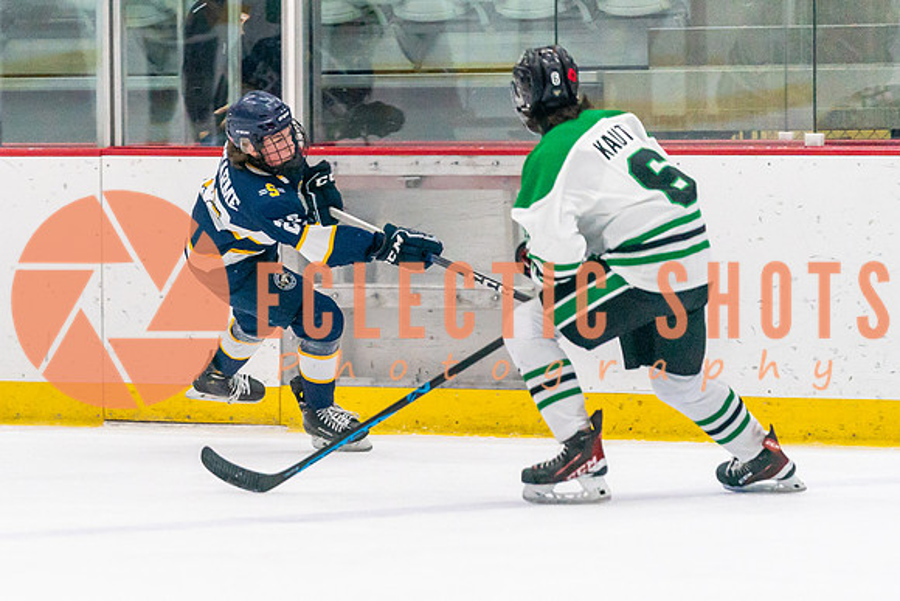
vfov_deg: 3.7
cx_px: 251
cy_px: 356
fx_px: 9419
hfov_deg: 5.5
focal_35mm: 377
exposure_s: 1/1250
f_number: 2.8
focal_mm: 200
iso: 3200
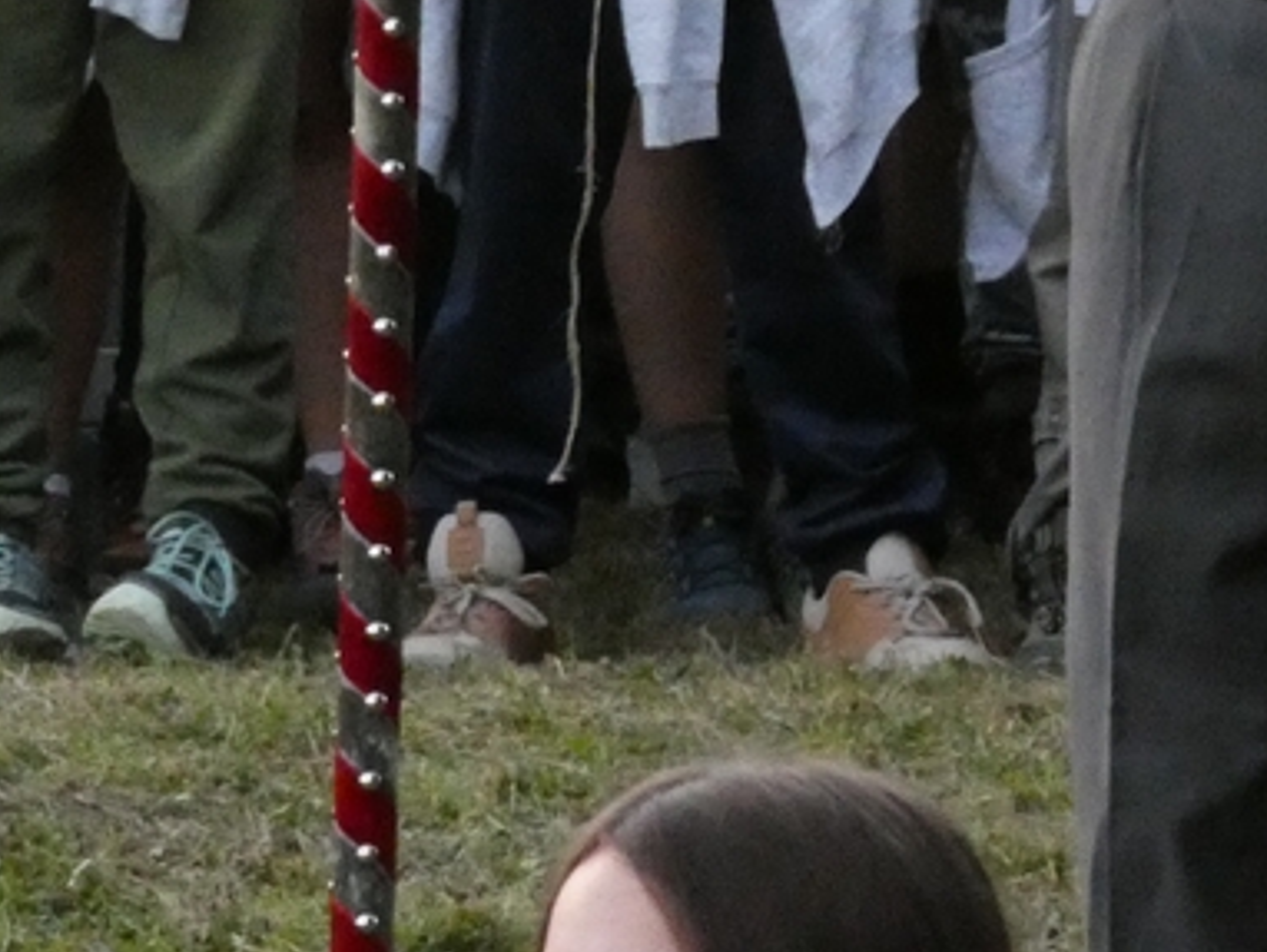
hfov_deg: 2.7
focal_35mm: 741
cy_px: 1343
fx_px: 27139
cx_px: -587
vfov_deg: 2.0
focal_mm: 42.3
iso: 1600
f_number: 5.5
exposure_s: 1/40
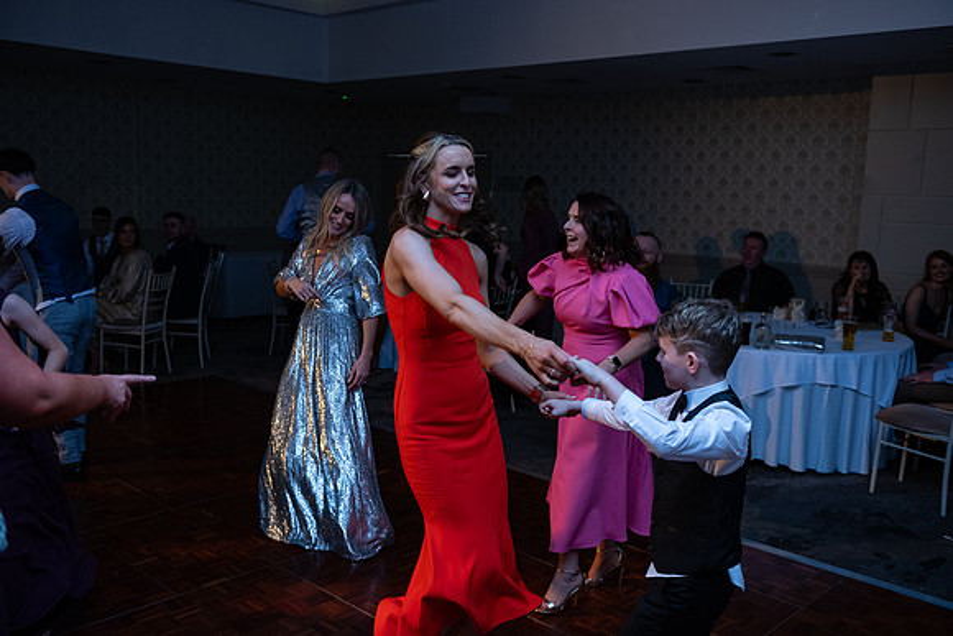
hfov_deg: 55.8
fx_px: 900
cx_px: 476
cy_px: 318
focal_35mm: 34
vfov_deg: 38.9
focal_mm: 34
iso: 1000
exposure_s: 1/160
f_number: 3.5
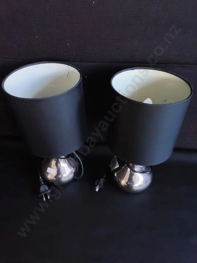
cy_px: 132
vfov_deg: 65.3
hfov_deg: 51.4
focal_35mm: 27
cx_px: 98
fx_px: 205
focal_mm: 2.87
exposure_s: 1/120
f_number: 2
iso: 320
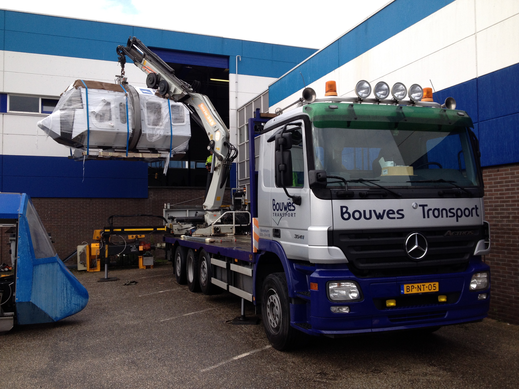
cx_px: 260
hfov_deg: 52.6
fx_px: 525
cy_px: 194
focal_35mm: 35
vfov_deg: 40.7
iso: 64
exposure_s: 1/642
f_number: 2.4
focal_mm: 4.28
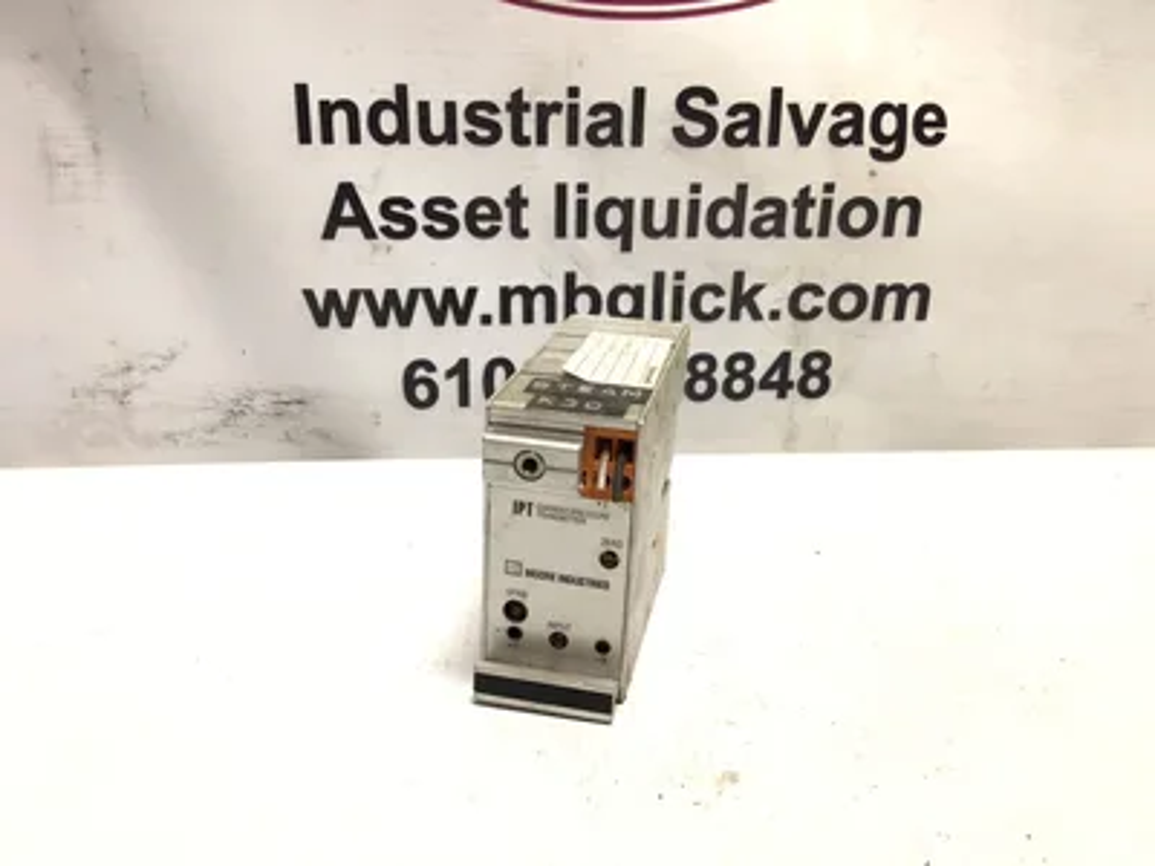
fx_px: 1034
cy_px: 433
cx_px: 578
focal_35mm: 31
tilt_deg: -19.0
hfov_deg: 58.4
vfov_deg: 45.4
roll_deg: -1.5
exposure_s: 1/120
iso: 32
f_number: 2.4
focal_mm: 3.3
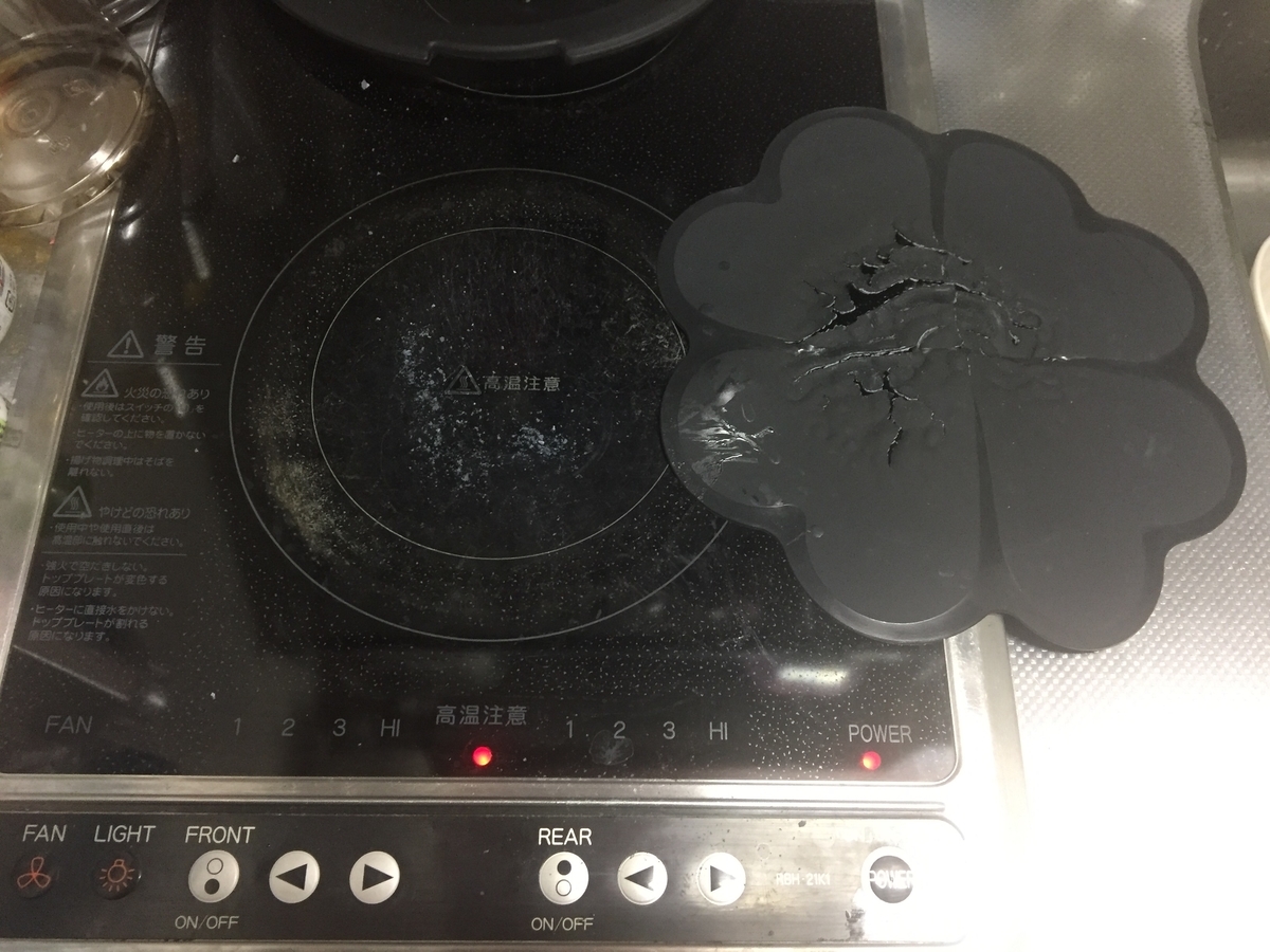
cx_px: 635
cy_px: 476
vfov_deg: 48.2
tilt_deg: -66.3
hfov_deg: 61.7
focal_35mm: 29
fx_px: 1064
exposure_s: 1/17
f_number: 2.2
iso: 250
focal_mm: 4.15
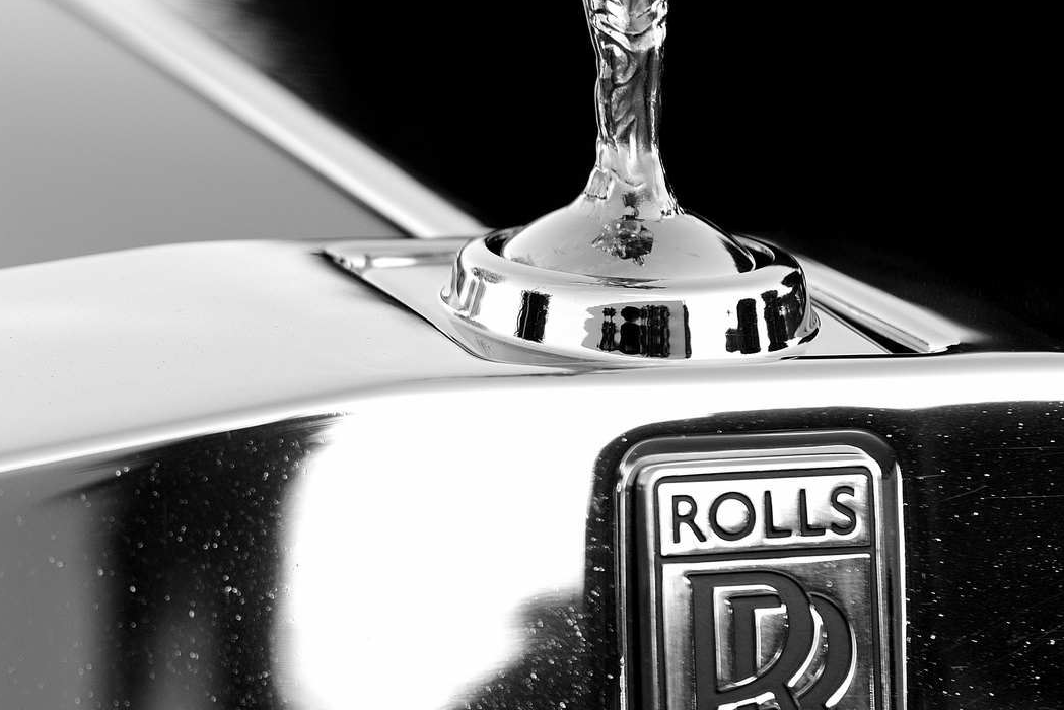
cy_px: 364
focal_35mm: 143
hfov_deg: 14.1
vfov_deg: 9.6
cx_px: 28
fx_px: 4227
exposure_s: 1/400
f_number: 4.5
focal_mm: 60
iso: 400
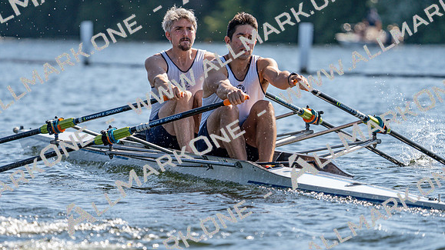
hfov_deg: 5.9
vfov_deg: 3.3
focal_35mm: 368
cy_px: 117
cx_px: 222
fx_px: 4342
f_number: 6.3
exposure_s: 1/1600
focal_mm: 350
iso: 250
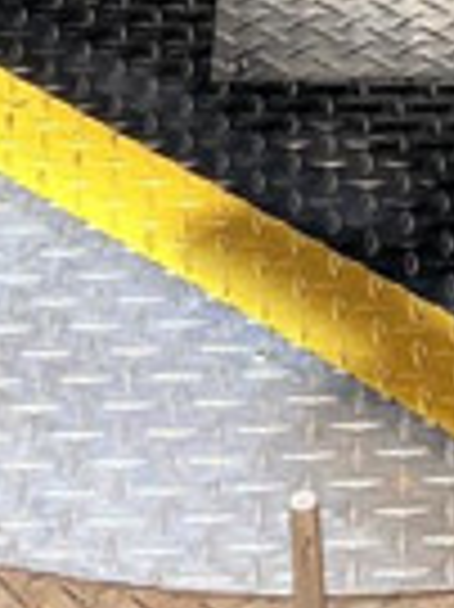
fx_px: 3591
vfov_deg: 8.6
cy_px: -941
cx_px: 524
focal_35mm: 205
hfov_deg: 7.2
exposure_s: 1/120
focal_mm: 5.96
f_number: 1.6
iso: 50
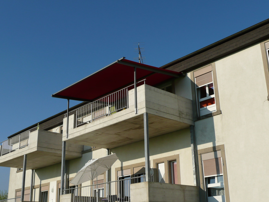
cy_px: 101
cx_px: 134
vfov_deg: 30.3
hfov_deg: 39.7
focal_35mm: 48
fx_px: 373
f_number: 4.2
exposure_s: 1/1000
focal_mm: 7.8
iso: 100
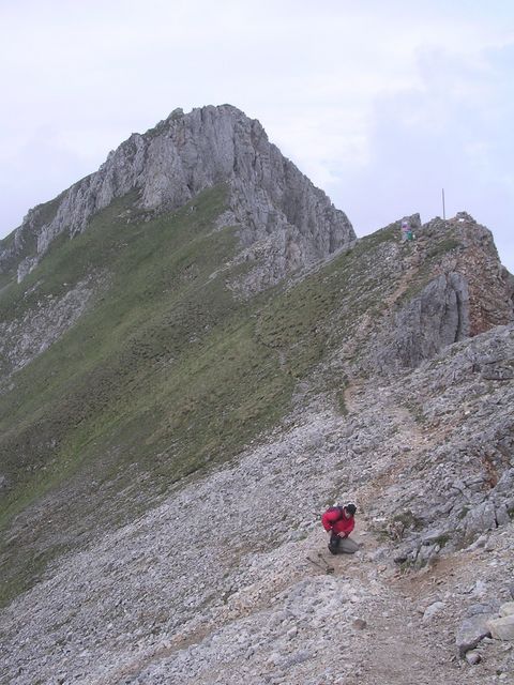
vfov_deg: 49.0
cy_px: 342
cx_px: 257
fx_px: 752
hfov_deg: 37.7
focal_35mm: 38
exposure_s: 1/271
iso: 100
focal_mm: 5.8
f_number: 5.6
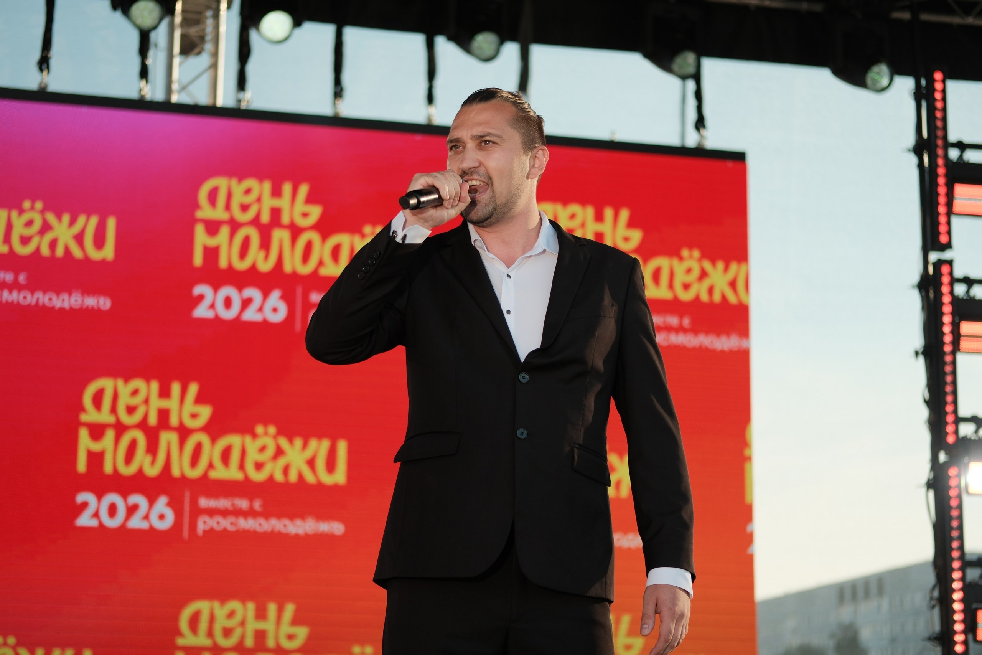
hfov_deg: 27.0
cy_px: 328
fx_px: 2046
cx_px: 491
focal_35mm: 75
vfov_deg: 18.2
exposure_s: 1/3200
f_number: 2
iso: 400
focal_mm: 50
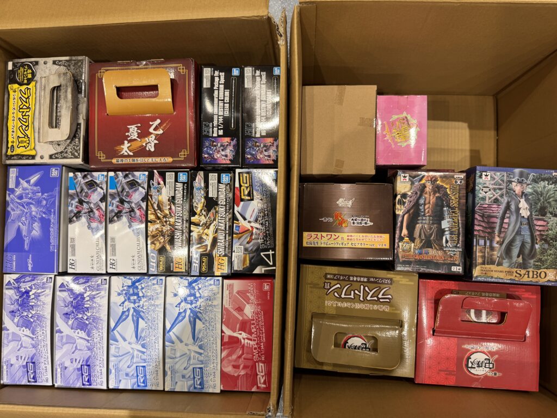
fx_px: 386
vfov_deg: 56.8
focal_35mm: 24
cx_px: 278
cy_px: 209
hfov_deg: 71.6
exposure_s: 1/100
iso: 125
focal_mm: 6.76
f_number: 1.78
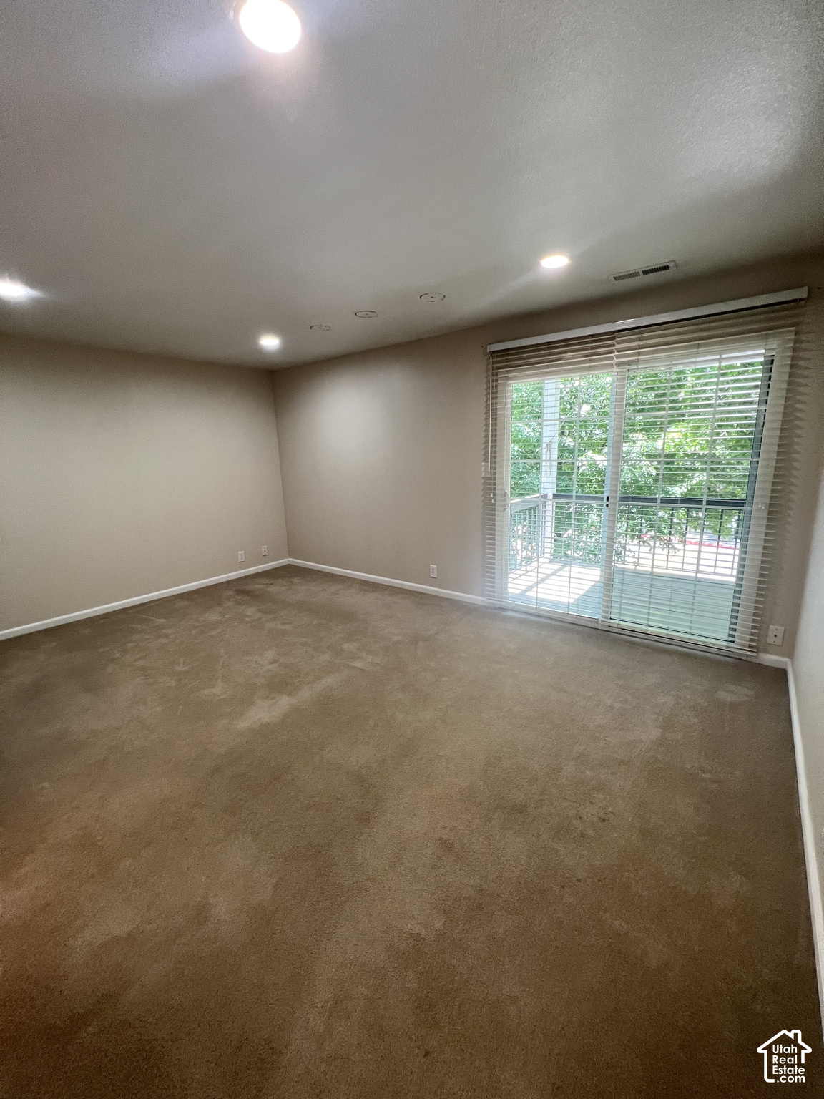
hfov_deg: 89.9
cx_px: 412
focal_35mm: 13
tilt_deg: -11.4
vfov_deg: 106.2
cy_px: 550
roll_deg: +3.2
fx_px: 413
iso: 160
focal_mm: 1.57
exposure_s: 1/120
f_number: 1.8
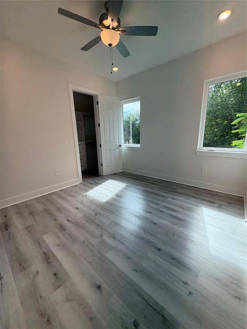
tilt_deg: -12.1
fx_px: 133
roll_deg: +1.5
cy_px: 164
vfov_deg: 102.1
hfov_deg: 85.7
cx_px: 124
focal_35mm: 14
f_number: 2.2
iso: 64
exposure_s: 1/384
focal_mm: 2.22
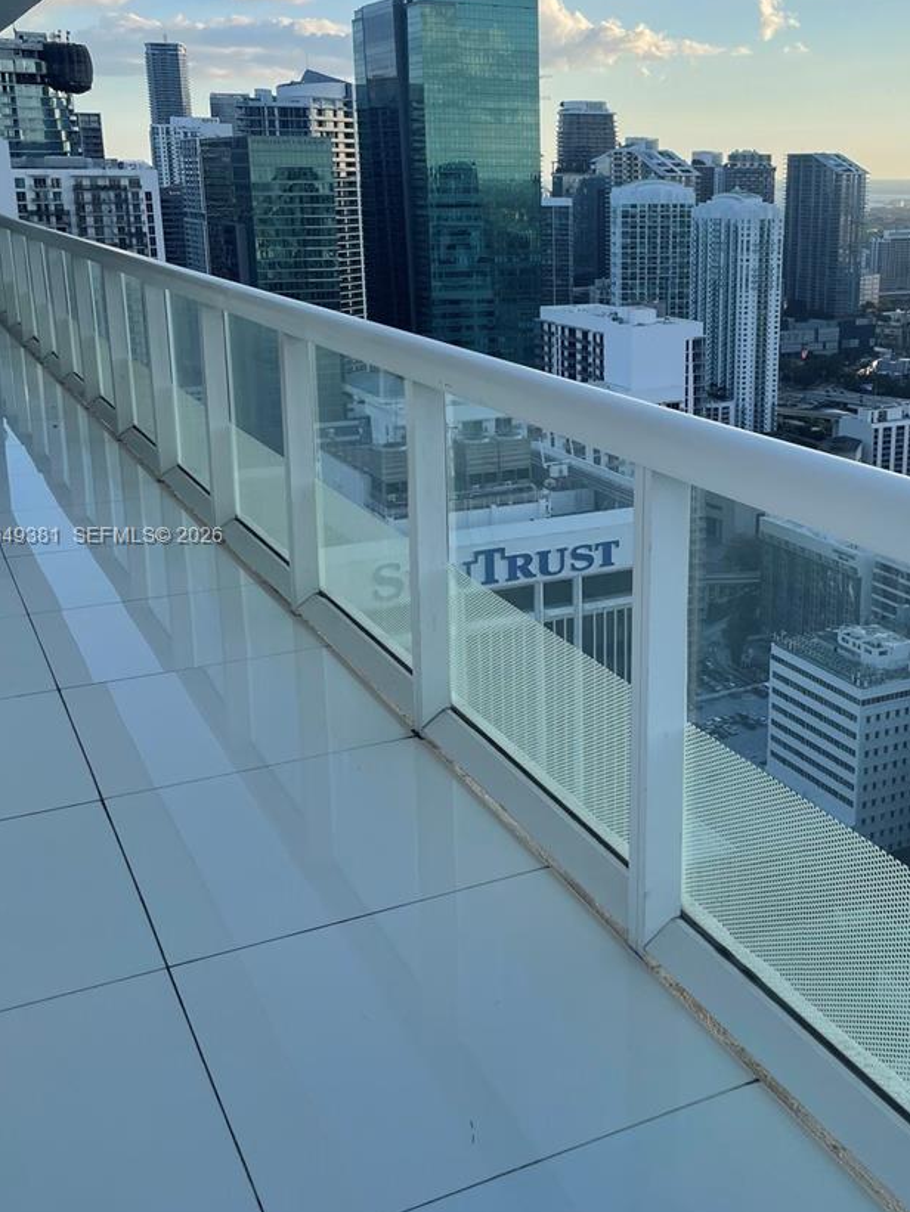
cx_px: 615
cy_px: 537
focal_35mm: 38
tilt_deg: -14.5
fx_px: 1332
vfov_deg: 48.9
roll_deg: +0.1
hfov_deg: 37.3
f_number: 1.6
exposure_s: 1/1642
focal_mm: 4.2
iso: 32
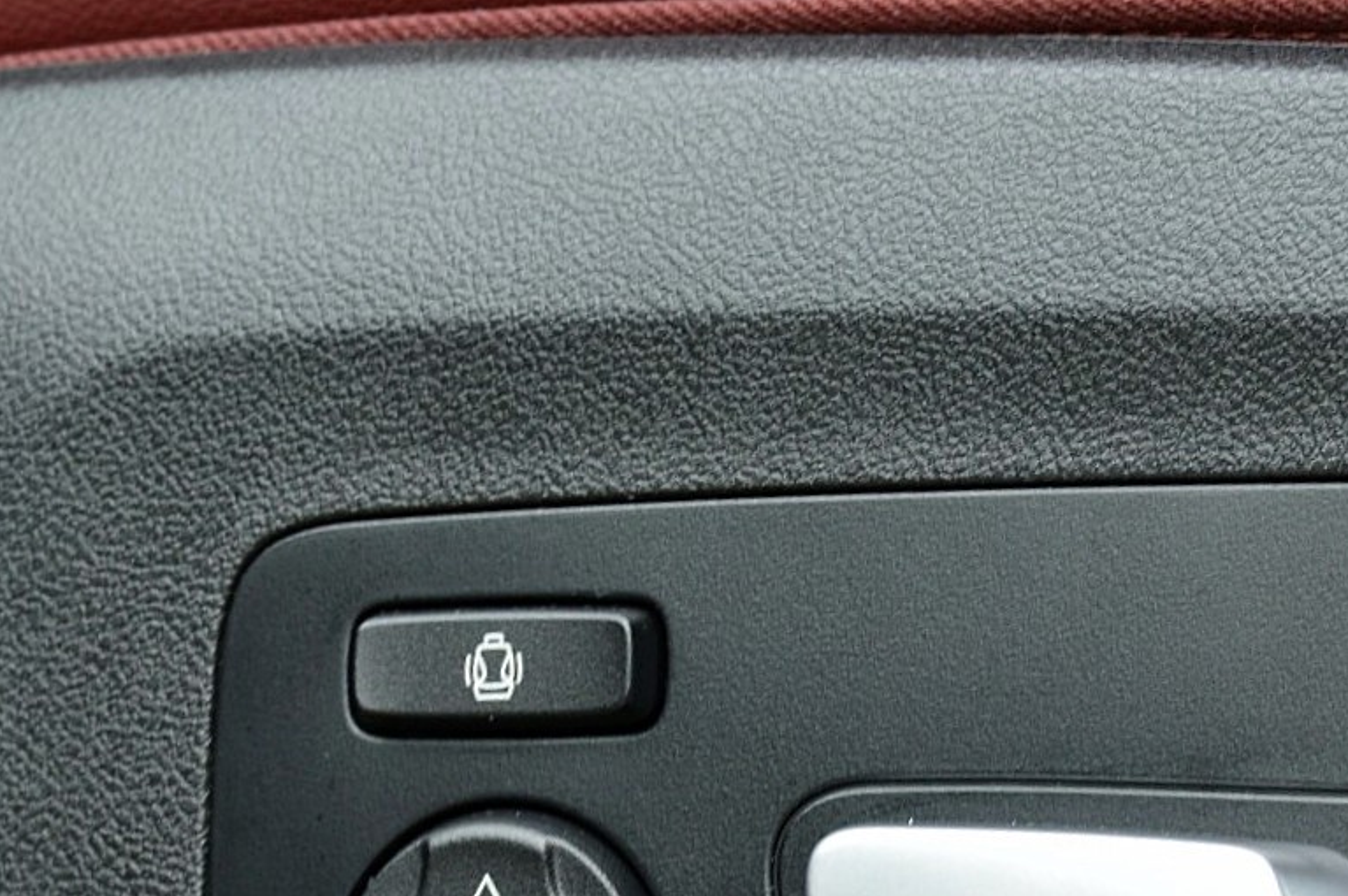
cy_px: 610
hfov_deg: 16.1
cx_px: 803
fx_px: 4751
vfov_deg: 10.8
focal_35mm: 127
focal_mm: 40
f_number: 8
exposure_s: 1/60
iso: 400
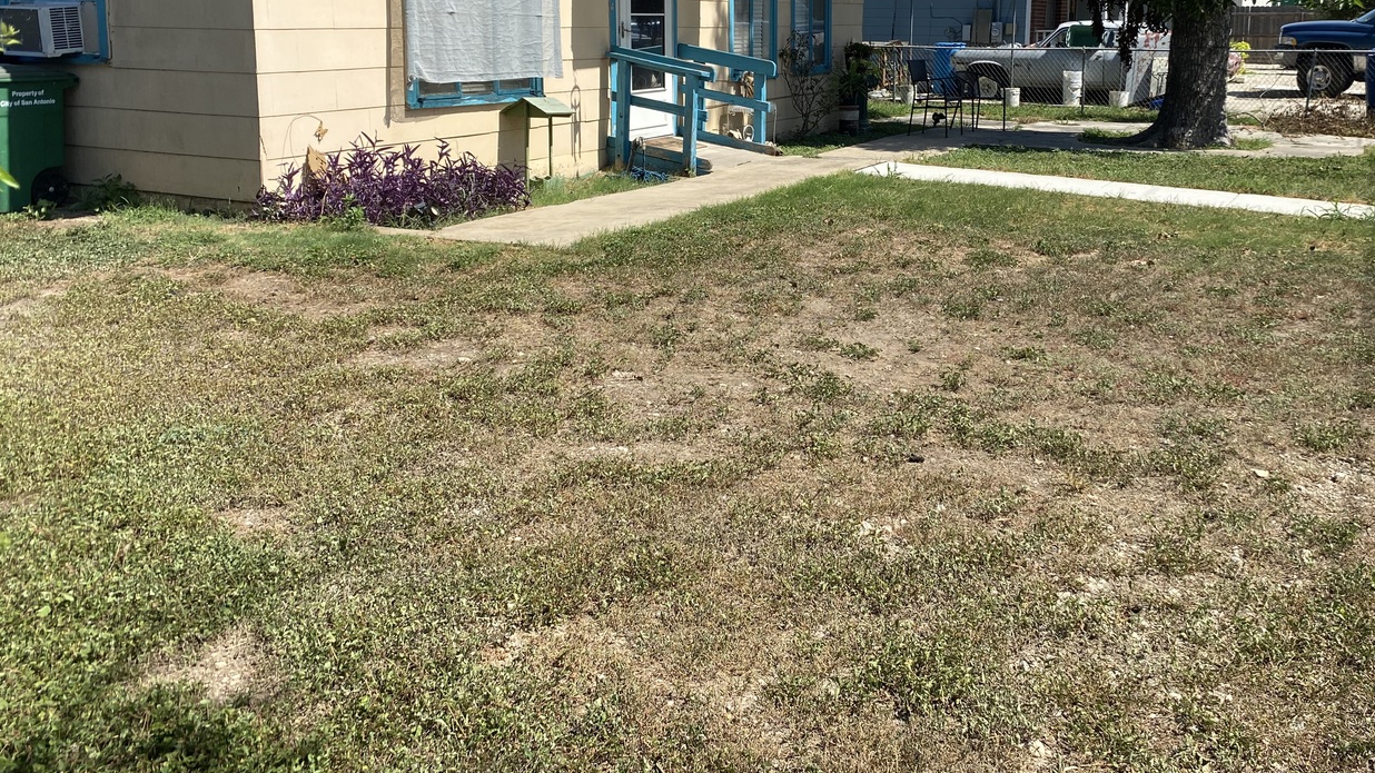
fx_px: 1203
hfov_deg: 59.3
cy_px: 197
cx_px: 783
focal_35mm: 33
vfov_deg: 34.9
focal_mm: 4.25
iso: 32
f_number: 1.8
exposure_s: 1/2410
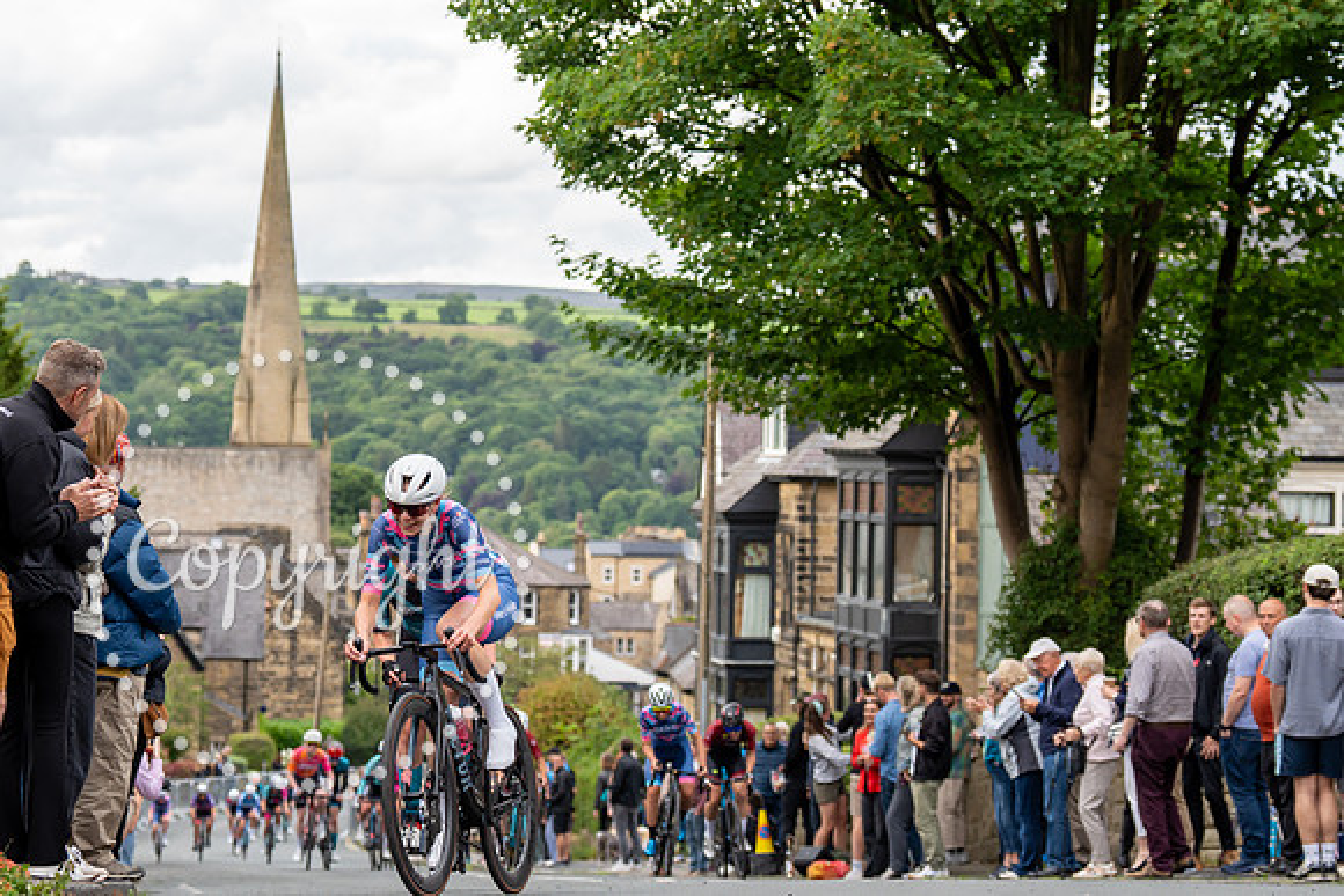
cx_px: 607
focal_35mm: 91
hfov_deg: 22.4
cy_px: 319
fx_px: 3387
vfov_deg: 15.1
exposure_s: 1/500
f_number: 3.5
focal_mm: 70
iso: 500
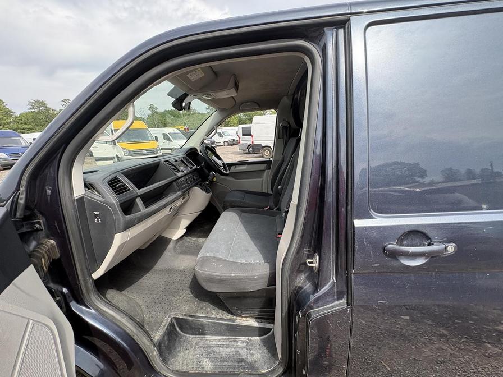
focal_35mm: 14
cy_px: 188
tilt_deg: -5.2
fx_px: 203
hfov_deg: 102.1
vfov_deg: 85.7
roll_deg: +0.8
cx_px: 252
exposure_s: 1/386
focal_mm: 2.22
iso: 64
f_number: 2.2
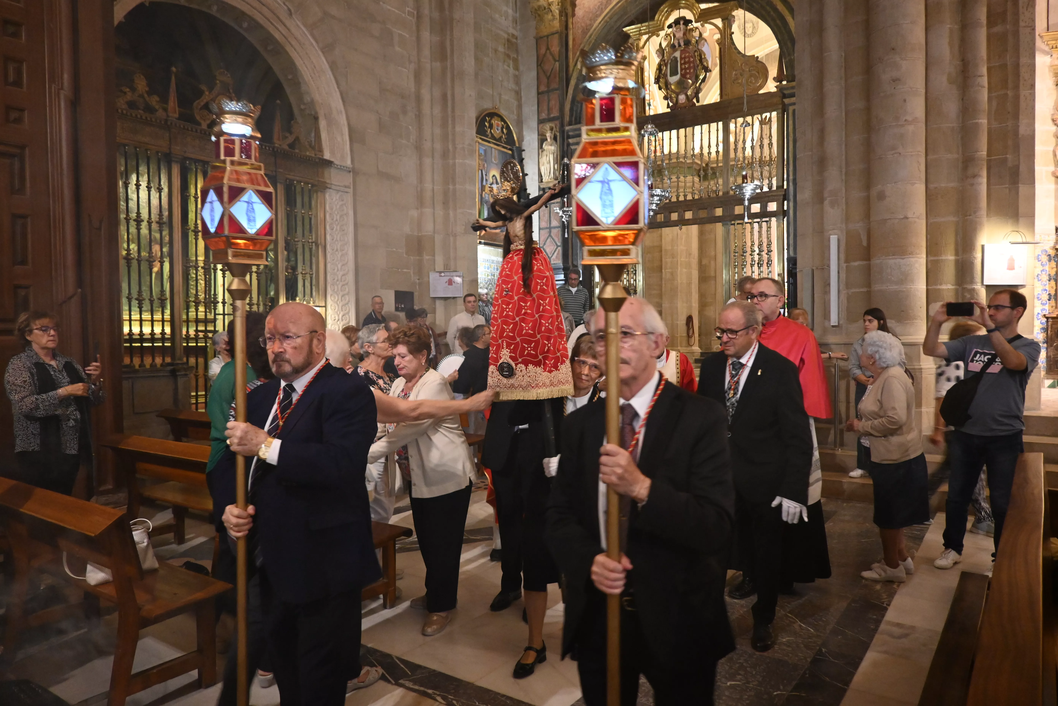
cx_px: 529
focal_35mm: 24
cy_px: 353
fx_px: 705
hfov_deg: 73.7
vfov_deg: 53.1
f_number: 3.5
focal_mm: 16
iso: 3200
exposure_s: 1/40
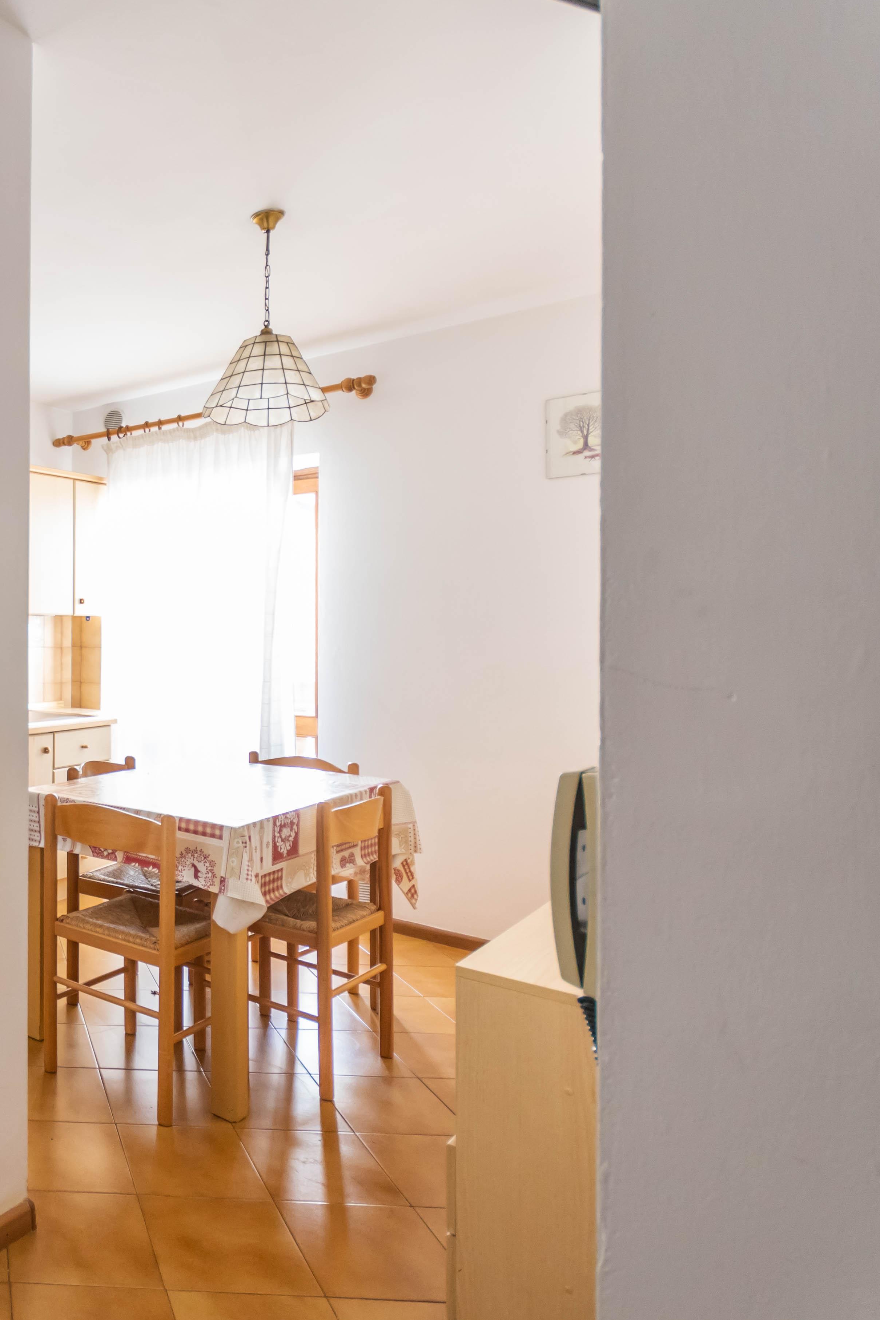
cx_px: -122
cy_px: 650
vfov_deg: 76.1
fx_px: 843
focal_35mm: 23
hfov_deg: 41.7
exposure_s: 1/20
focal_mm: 10
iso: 800
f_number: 4
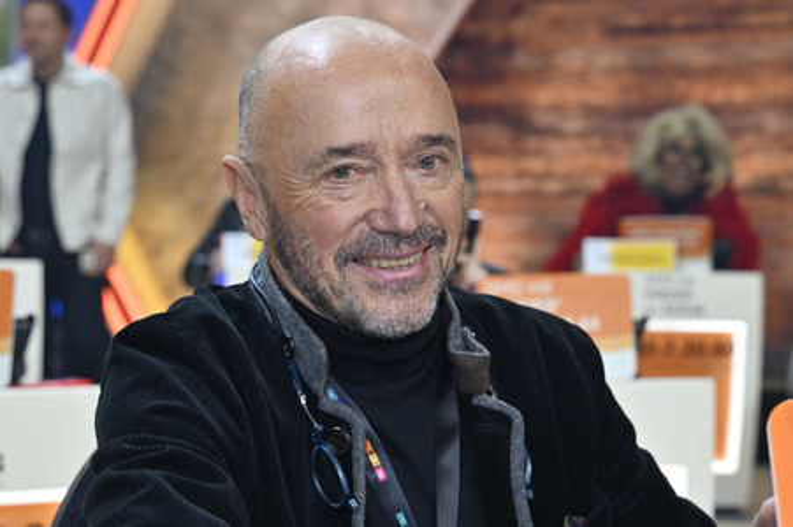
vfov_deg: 29.8
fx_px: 990
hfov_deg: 43.6
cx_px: 396
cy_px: 264
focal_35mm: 45
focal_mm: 45
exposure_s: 1/200
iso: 1000
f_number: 4
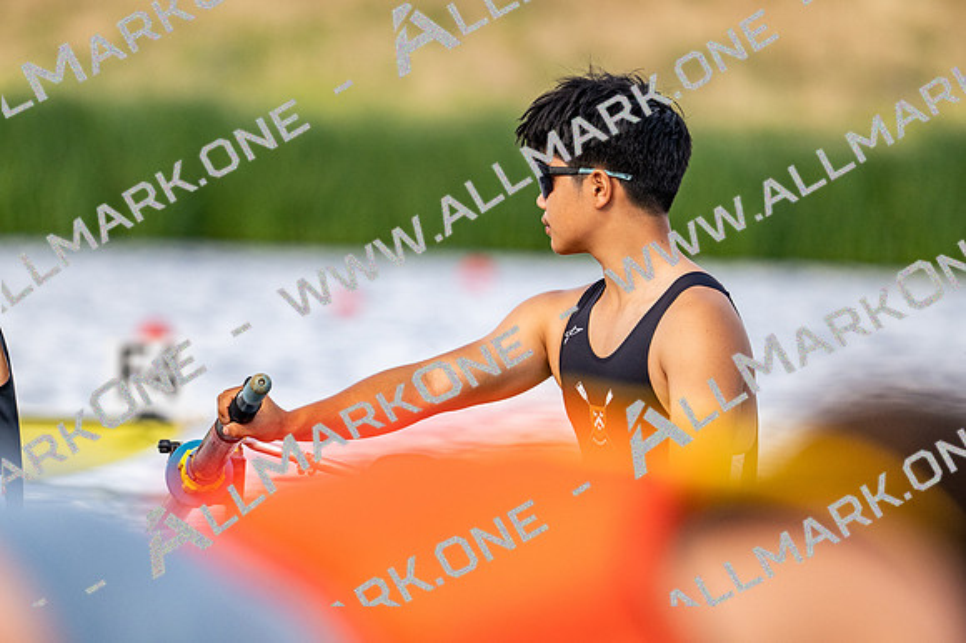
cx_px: 483
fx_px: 16090
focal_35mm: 600
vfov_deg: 2.3
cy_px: 322
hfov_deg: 3.4
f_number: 4.5
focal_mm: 400
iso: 560
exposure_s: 1/2500
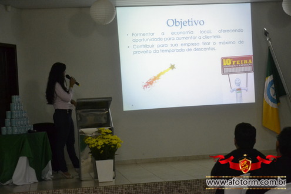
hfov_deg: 28.1
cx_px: 146
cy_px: 97
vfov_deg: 18.9
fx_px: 582
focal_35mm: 72
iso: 3200
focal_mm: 48
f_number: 4.8
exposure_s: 1/60
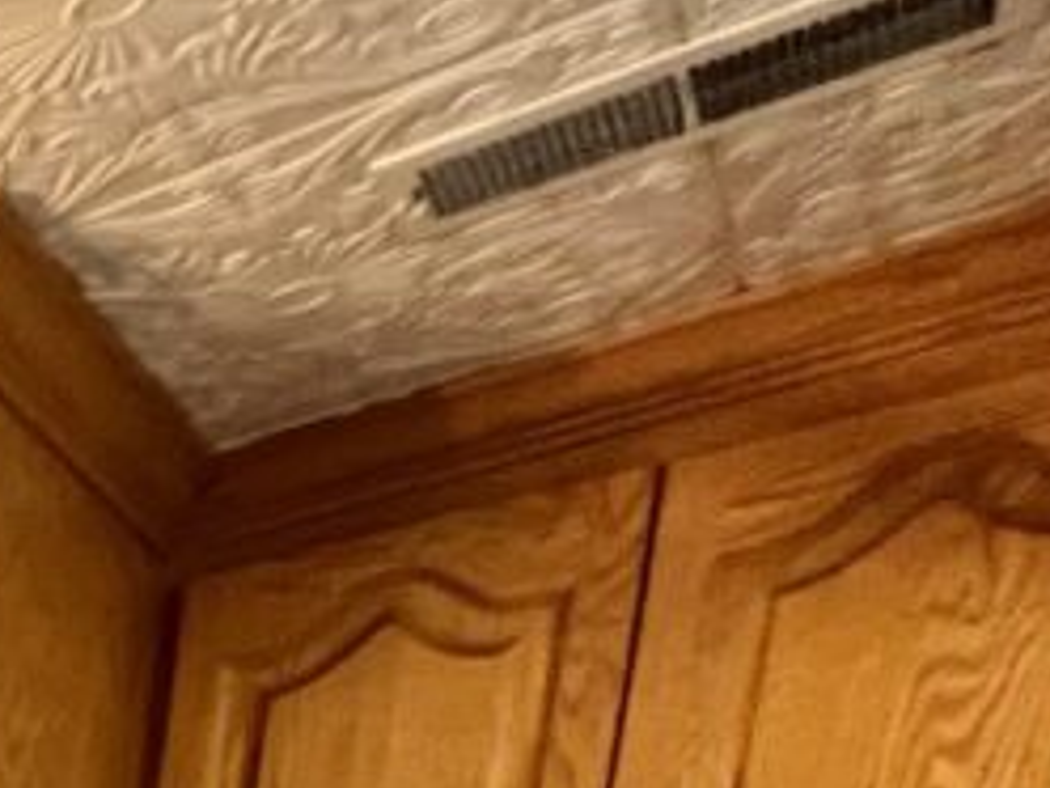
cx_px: -1056
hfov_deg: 19.2
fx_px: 1699
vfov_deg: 17.2
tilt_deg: -9.7
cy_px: 1652
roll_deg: -1.9
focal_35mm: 56
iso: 400
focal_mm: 1.57
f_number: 1.8
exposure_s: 1/60
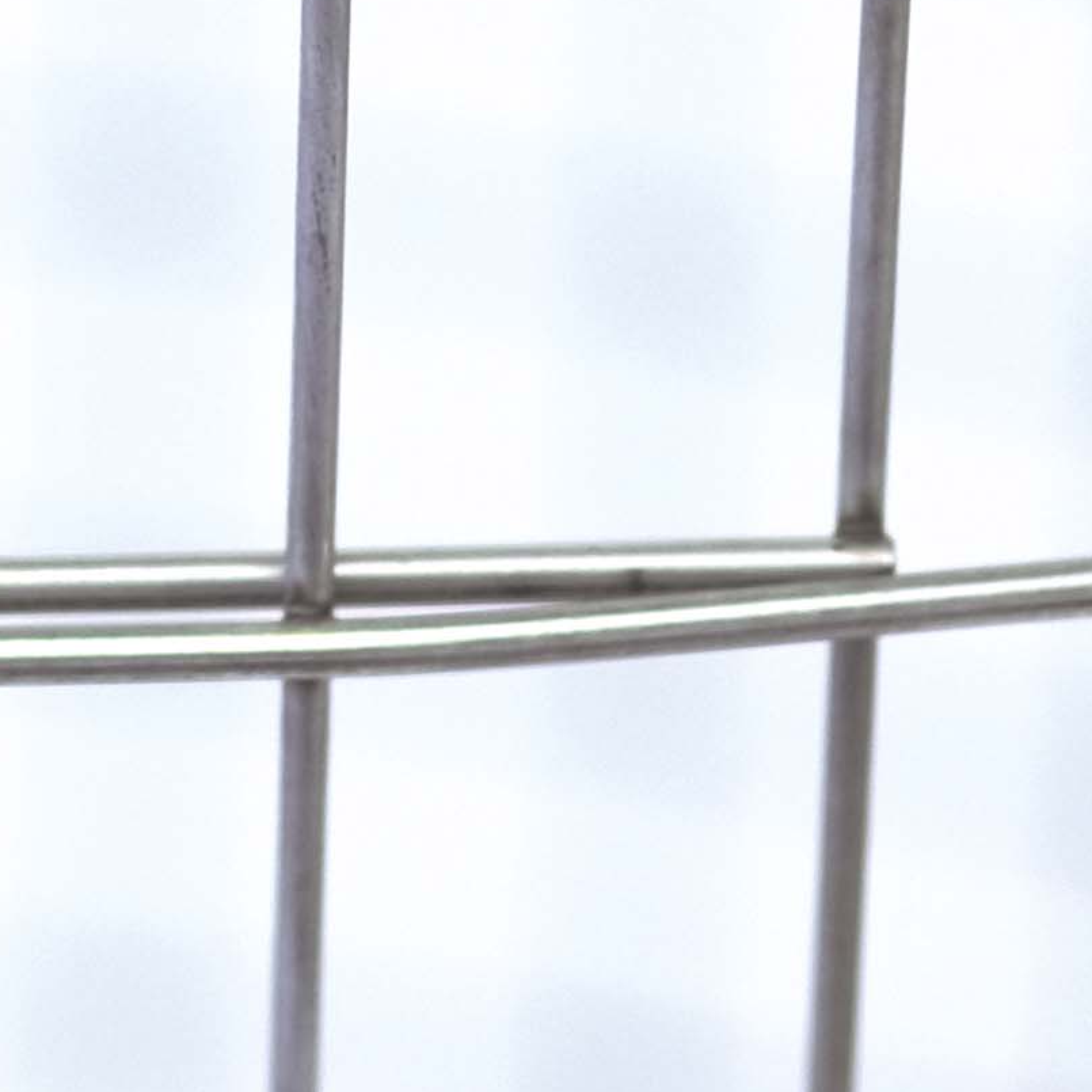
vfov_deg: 3.0
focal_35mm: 593
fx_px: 21164
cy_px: -129
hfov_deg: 2.9
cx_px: -403
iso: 160
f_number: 2.4
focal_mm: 60
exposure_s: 1/105
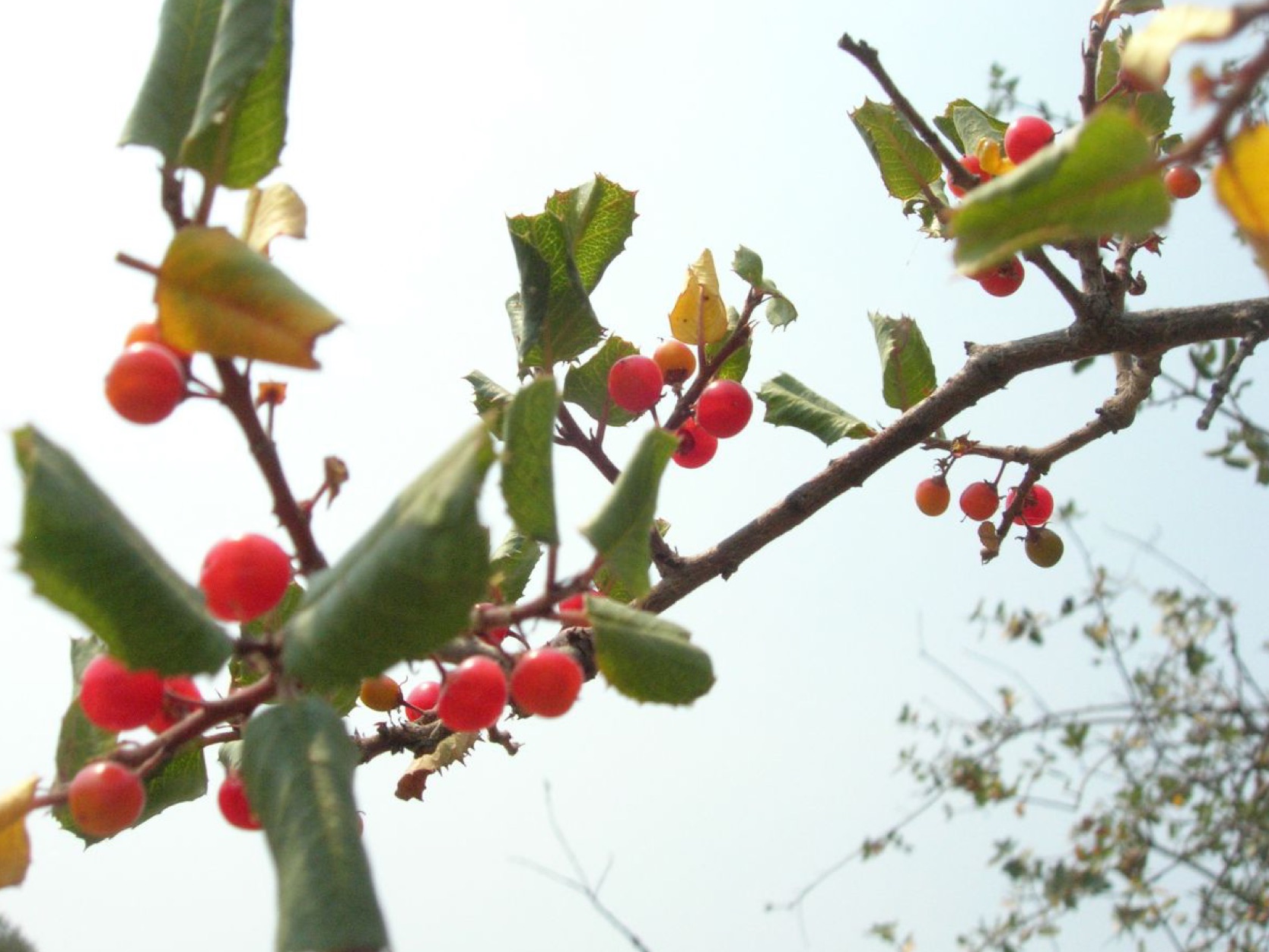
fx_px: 1503
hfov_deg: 45.8
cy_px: 461
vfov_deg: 35.1
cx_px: 611
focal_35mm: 41
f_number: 4.8
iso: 400
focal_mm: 7.8
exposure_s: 1/2000
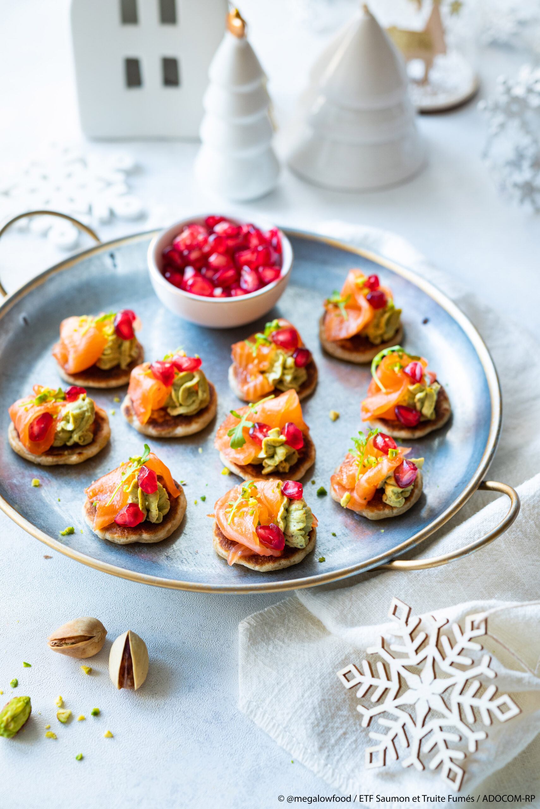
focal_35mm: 60
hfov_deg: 22.6
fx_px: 1349
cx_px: 270
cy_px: 404
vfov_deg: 33.4
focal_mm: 60
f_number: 5.6
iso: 200
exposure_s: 1/15
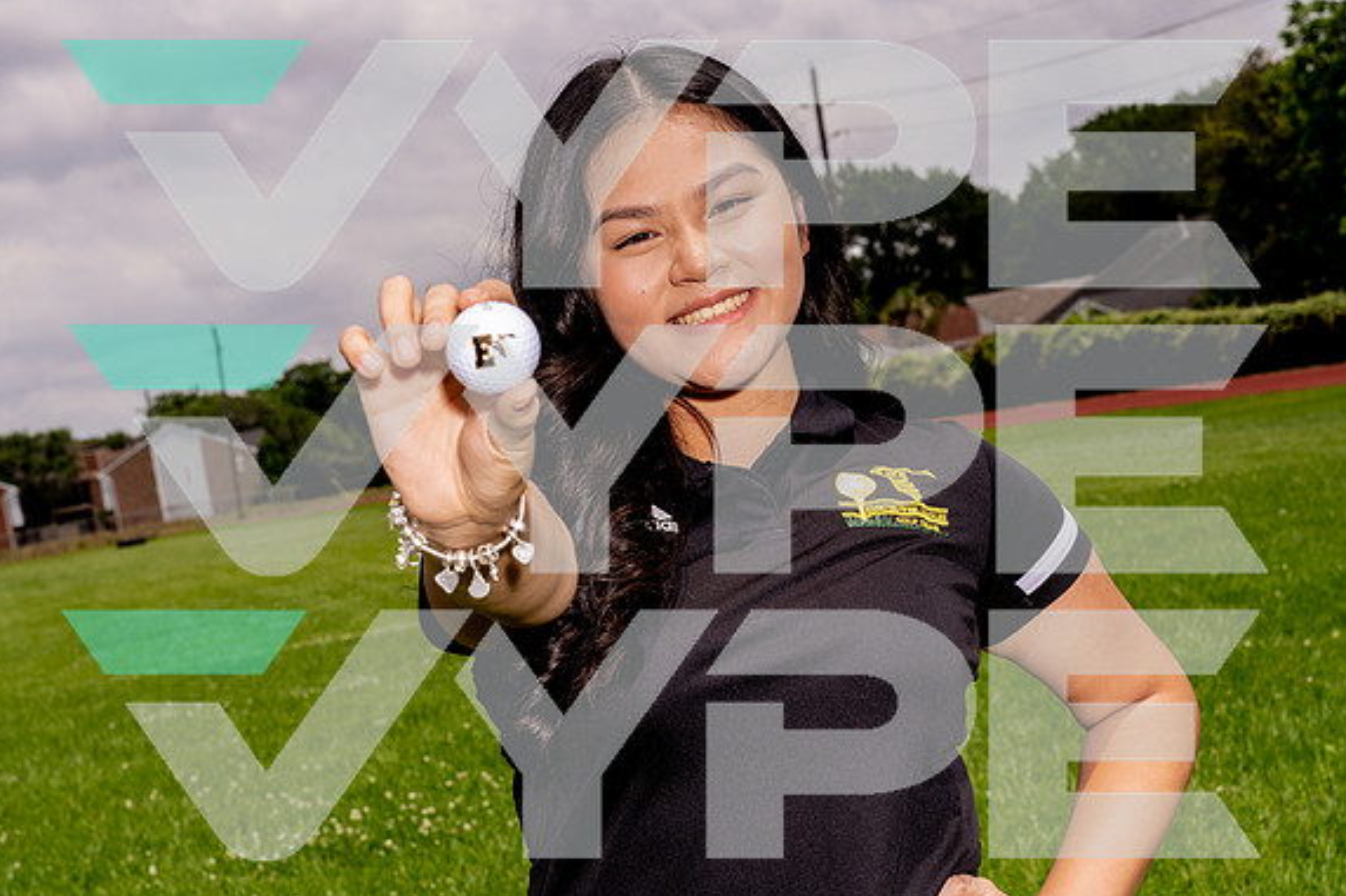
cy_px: 450
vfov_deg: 20.0
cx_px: 668
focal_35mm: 68
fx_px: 2542
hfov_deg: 29.7
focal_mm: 67
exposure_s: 1/250
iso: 100
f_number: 11
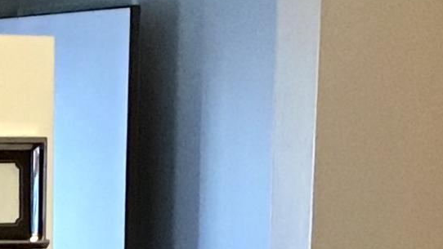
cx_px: -110
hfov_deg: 11.3
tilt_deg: -10.1
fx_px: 2197
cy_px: 581
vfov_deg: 6.2
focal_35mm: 187
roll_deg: -0.1
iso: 200
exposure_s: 1/30
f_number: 2.4
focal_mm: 3.3
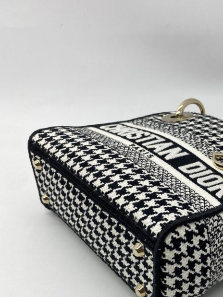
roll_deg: -0.4
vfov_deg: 42.8
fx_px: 369
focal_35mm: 43
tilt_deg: -31.5
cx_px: 179
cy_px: 214
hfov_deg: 32.6
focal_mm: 4.25
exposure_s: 1/124
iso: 32
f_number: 1.8
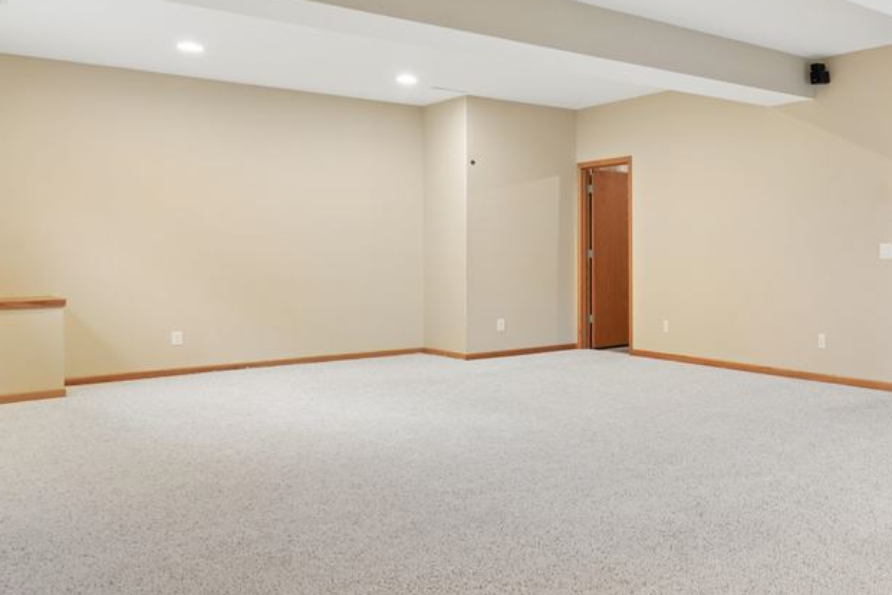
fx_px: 818
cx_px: 830
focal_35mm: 33
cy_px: 249
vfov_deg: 39.9
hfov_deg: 49.8
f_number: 10
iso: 400
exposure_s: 1/2.5
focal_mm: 16
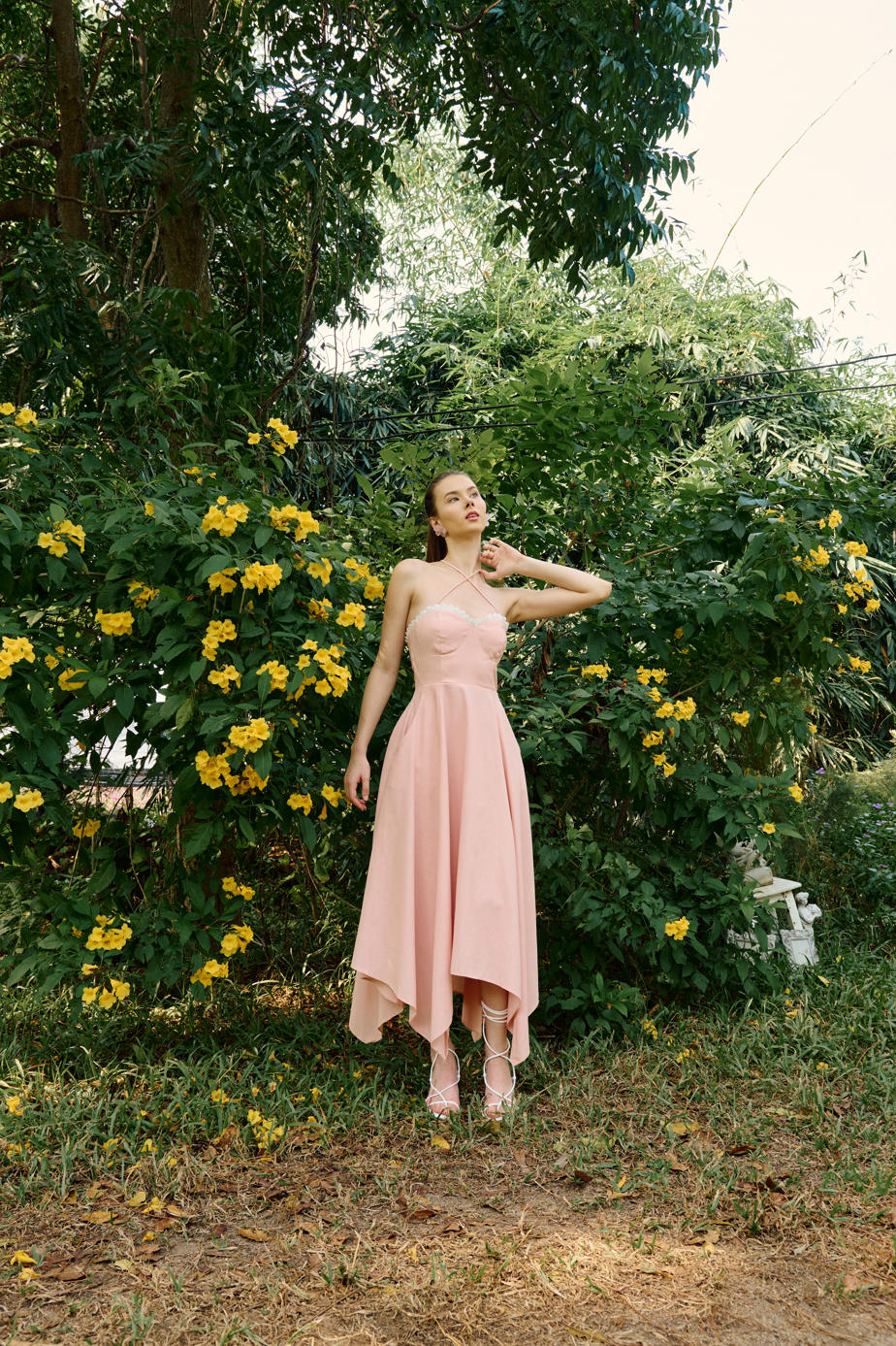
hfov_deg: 47.9
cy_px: 673
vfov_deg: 67.4
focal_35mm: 27
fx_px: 1008
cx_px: 448
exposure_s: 1/200
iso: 200
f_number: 4
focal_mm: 18
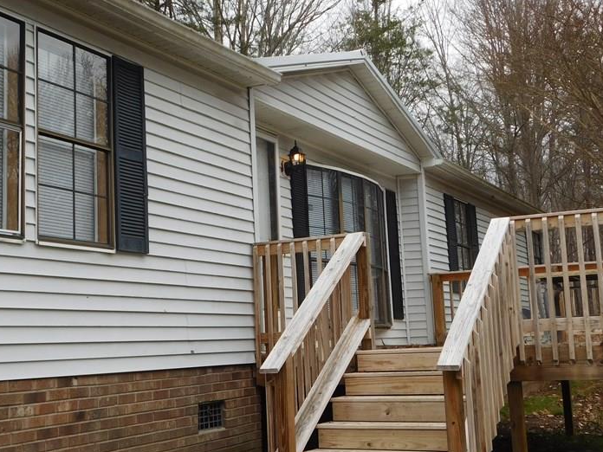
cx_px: 253
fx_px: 923
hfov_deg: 36.1
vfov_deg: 27.5
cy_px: 179
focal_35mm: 53
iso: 125
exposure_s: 1/500
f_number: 3.5
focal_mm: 6.3
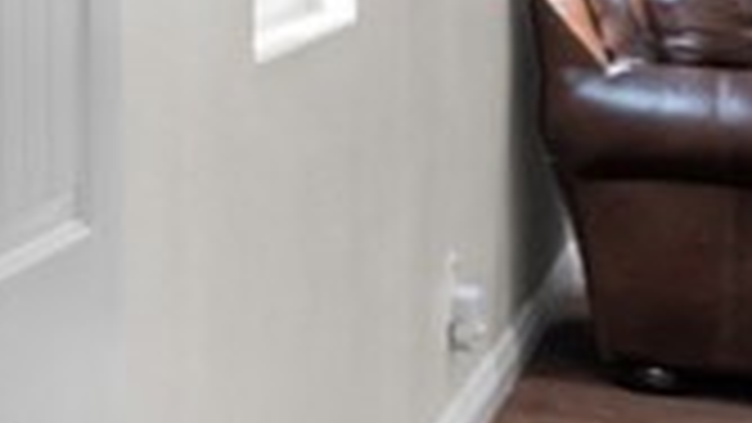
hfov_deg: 10.1
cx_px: -1680
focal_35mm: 136
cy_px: -288
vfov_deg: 8.6
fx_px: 2712
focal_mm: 20
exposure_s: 1/1250
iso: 400
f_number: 8
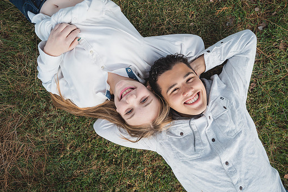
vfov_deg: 61.8
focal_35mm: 20
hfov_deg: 83.9
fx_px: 160
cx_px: 150
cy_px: 88
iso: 250
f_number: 2.8
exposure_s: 1/1000
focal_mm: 18
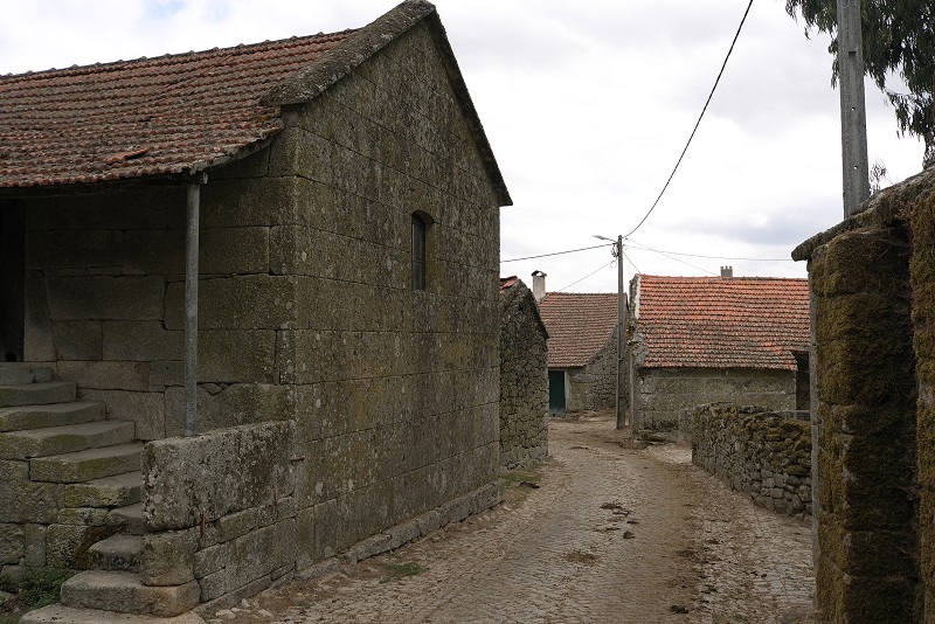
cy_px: 312
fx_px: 909
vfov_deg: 37.9
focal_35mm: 35
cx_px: 468
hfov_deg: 54.4
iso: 100
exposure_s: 1/400
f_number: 5.6
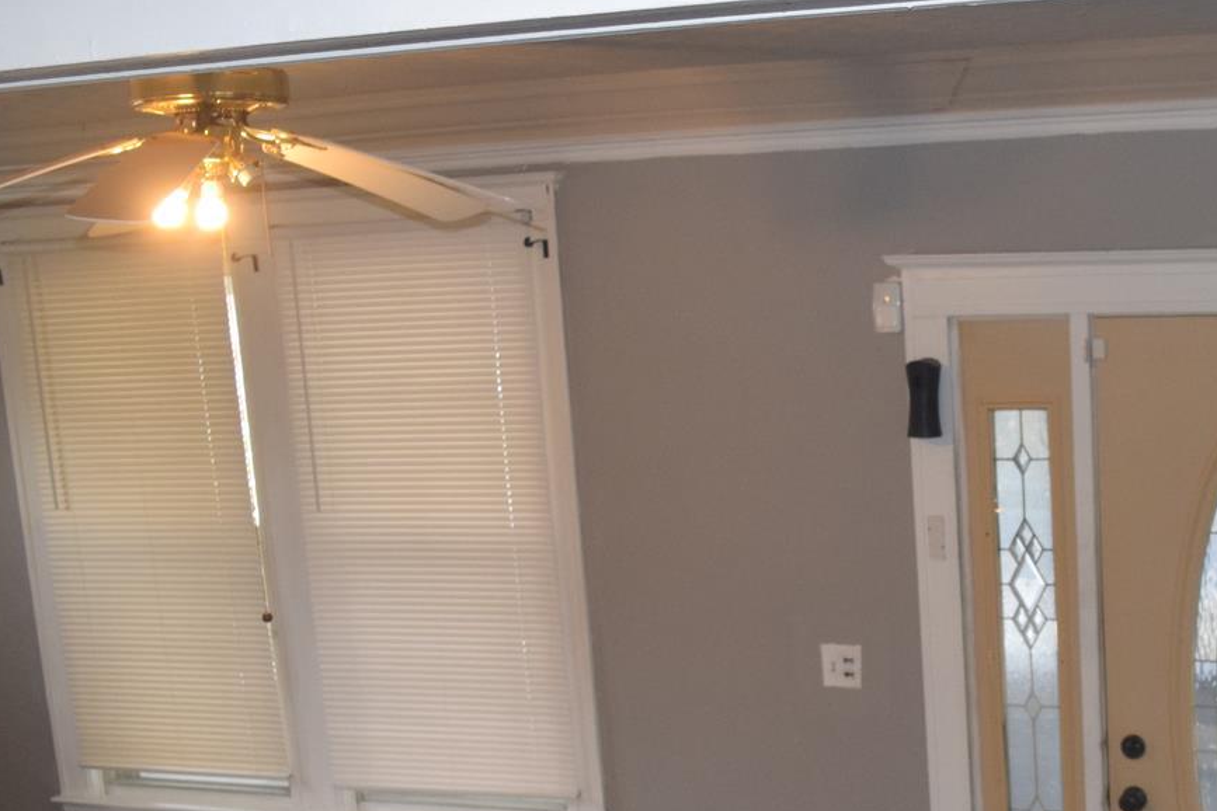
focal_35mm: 85
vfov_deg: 15.8
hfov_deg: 23.3
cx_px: 1109
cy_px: 819
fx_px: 2873
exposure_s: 1/100
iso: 800
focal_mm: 24
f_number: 5
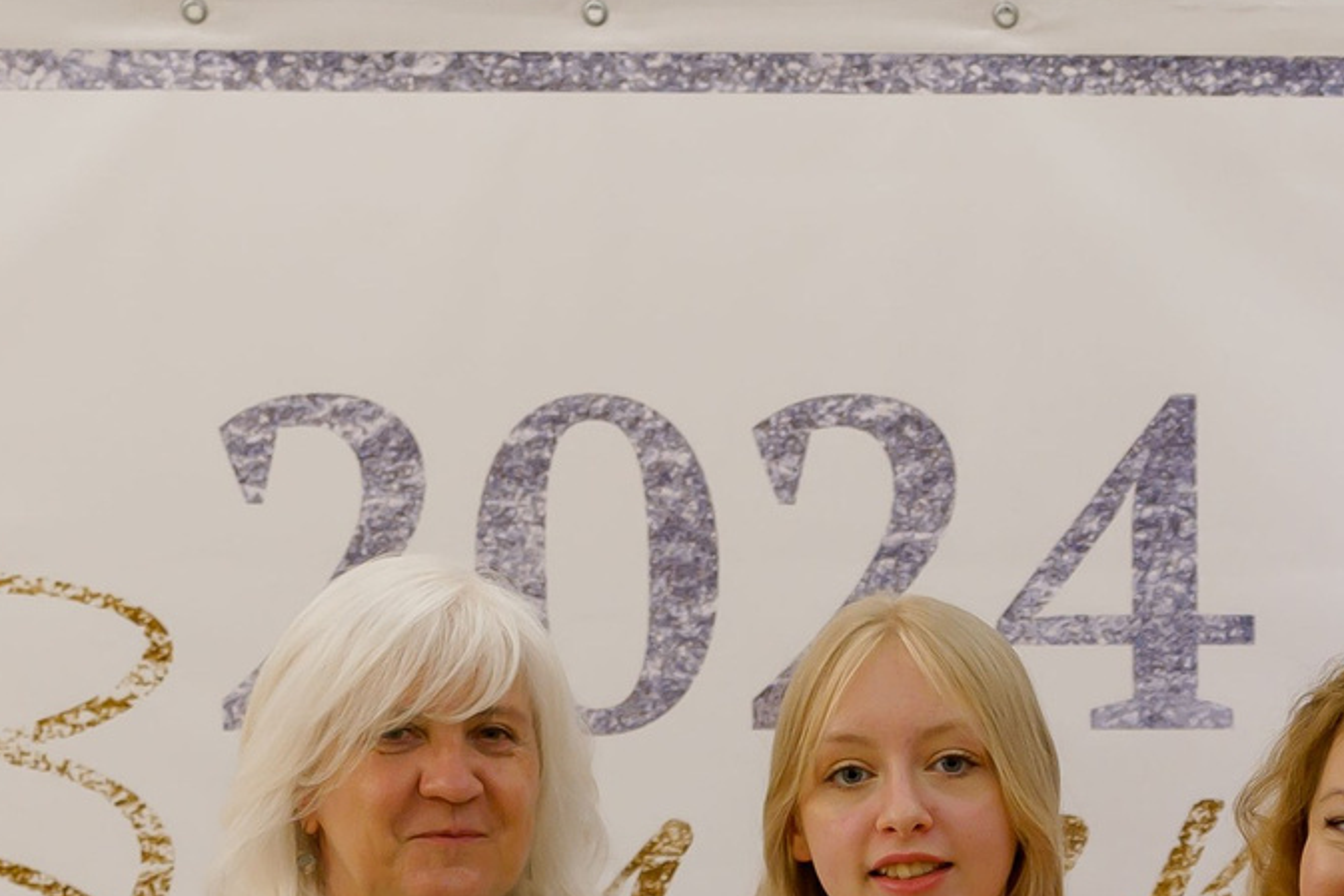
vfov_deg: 9.3
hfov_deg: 14.4
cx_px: 1296
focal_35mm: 141
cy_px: 1630
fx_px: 5265
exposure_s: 1/125
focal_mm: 35
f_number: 2.5
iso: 800
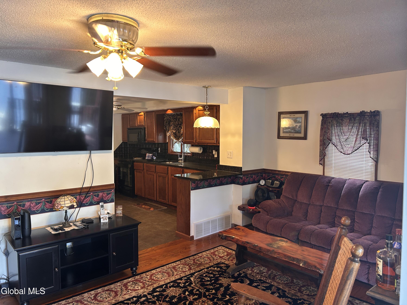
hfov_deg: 67.3
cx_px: 204
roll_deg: +0.1
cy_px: 152
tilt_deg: -3.7
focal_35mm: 26
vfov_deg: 53.1
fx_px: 306
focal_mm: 5.7
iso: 125
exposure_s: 1/60
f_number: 1.5
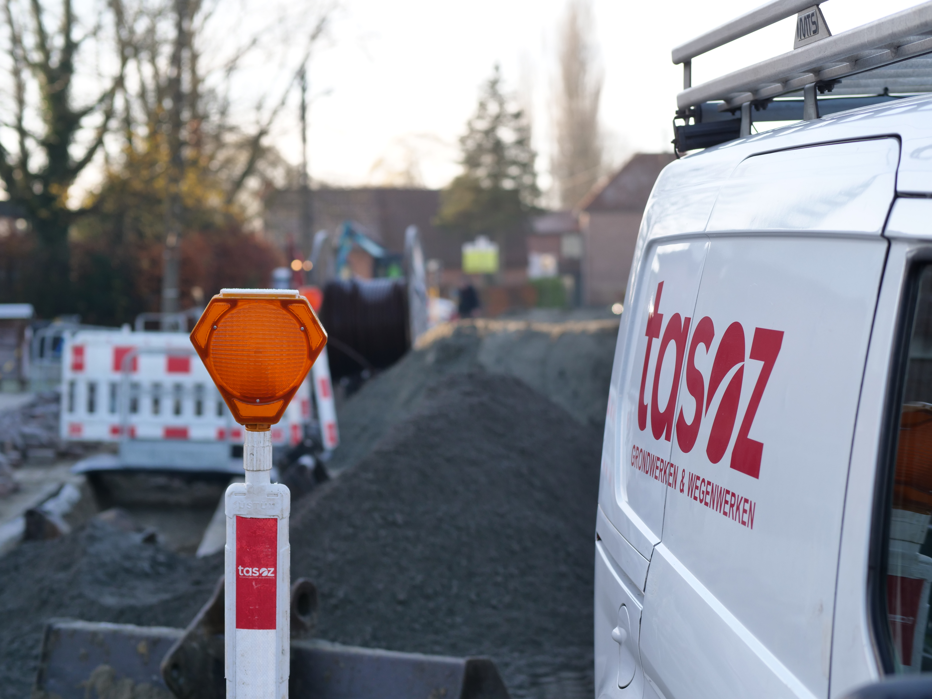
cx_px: 466
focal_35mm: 86
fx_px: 2315
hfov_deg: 22.8
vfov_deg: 17.2
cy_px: 350
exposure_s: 1/800
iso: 200
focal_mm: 43
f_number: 2.5
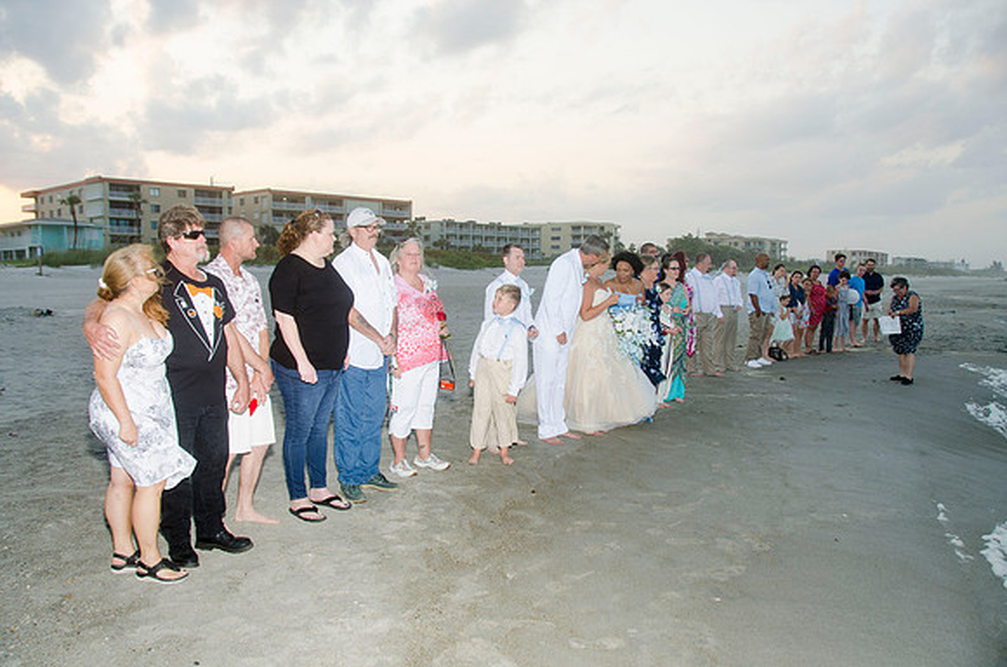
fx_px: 754
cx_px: 504
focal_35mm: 27
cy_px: 334
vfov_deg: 47.7
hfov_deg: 67.5
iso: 100
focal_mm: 18
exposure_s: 1/125
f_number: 5.6
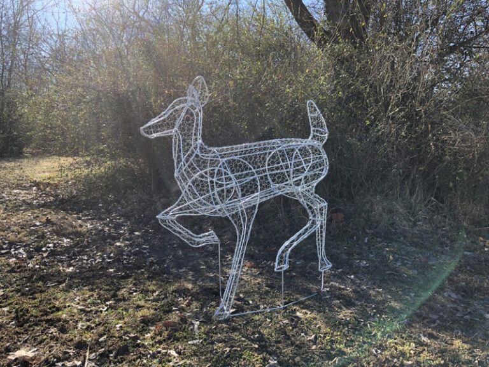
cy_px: 184
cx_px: 244
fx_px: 396
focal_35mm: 28
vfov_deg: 49.7
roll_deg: +0.5
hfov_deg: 63.4
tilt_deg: -6.8
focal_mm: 4
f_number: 1.8
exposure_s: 1/565
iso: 20
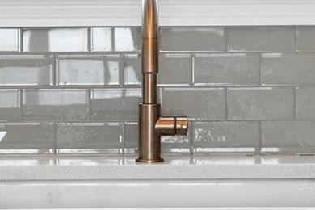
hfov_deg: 10.0
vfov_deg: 6.7
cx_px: 156
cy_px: -43
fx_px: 1794
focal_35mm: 205
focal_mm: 25
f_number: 1.8
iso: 160
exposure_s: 1/250
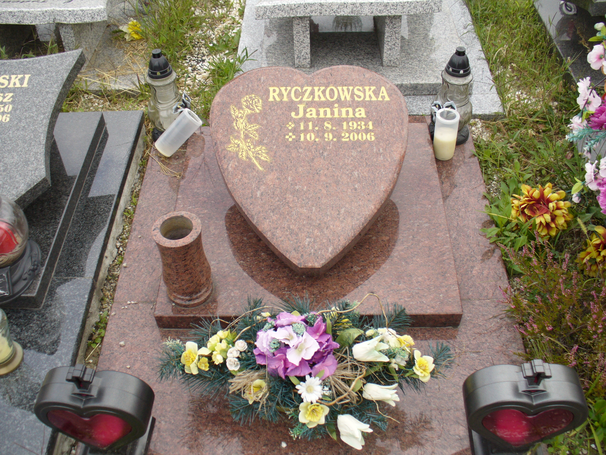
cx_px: 303
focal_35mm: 37
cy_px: 228
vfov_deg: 38.7
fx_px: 648
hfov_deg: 50.1
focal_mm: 6.1
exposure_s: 1/400
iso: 80
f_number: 2.8
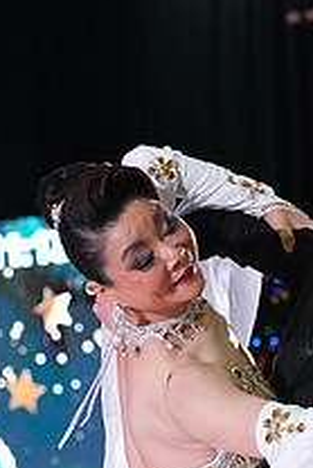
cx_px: 229
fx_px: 4895
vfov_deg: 5.4
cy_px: 616
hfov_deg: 3.7
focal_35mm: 376
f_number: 6.3
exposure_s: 1/400
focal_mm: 135
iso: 10000
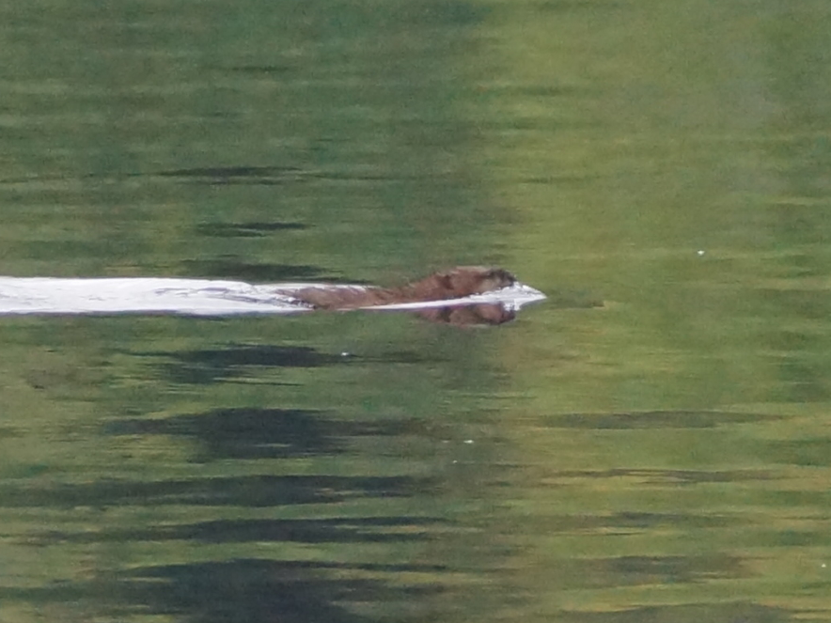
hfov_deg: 4.9
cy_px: 311
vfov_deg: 3.7
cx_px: 429
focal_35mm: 407
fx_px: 9771
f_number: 6.3
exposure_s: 1/320
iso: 1600
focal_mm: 250
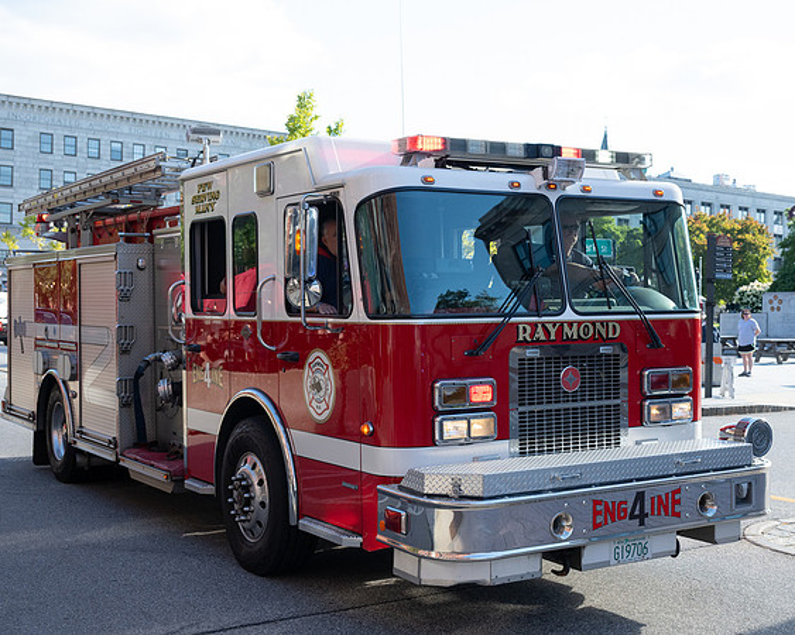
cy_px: 316
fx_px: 1142
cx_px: 492
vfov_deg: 31.1
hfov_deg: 38.2
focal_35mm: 49
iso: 1000
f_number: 5
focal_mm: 39
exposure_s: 1/1250
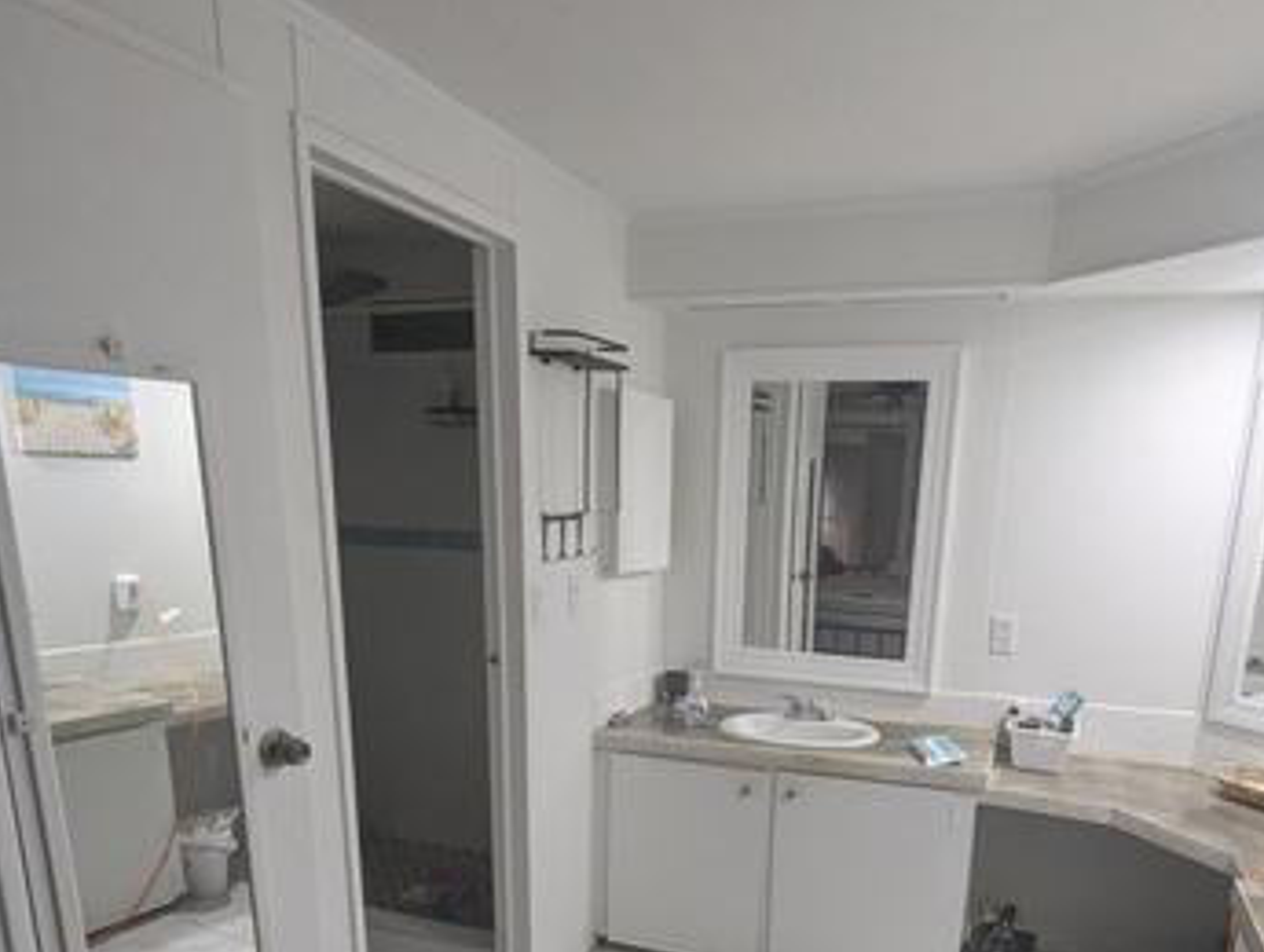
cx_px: 691
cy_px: 751
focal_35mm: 24
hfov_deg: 71.3
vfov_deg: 53.5
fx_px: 878
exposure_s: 1/100
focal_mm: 1.95
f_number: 2.2
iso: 258
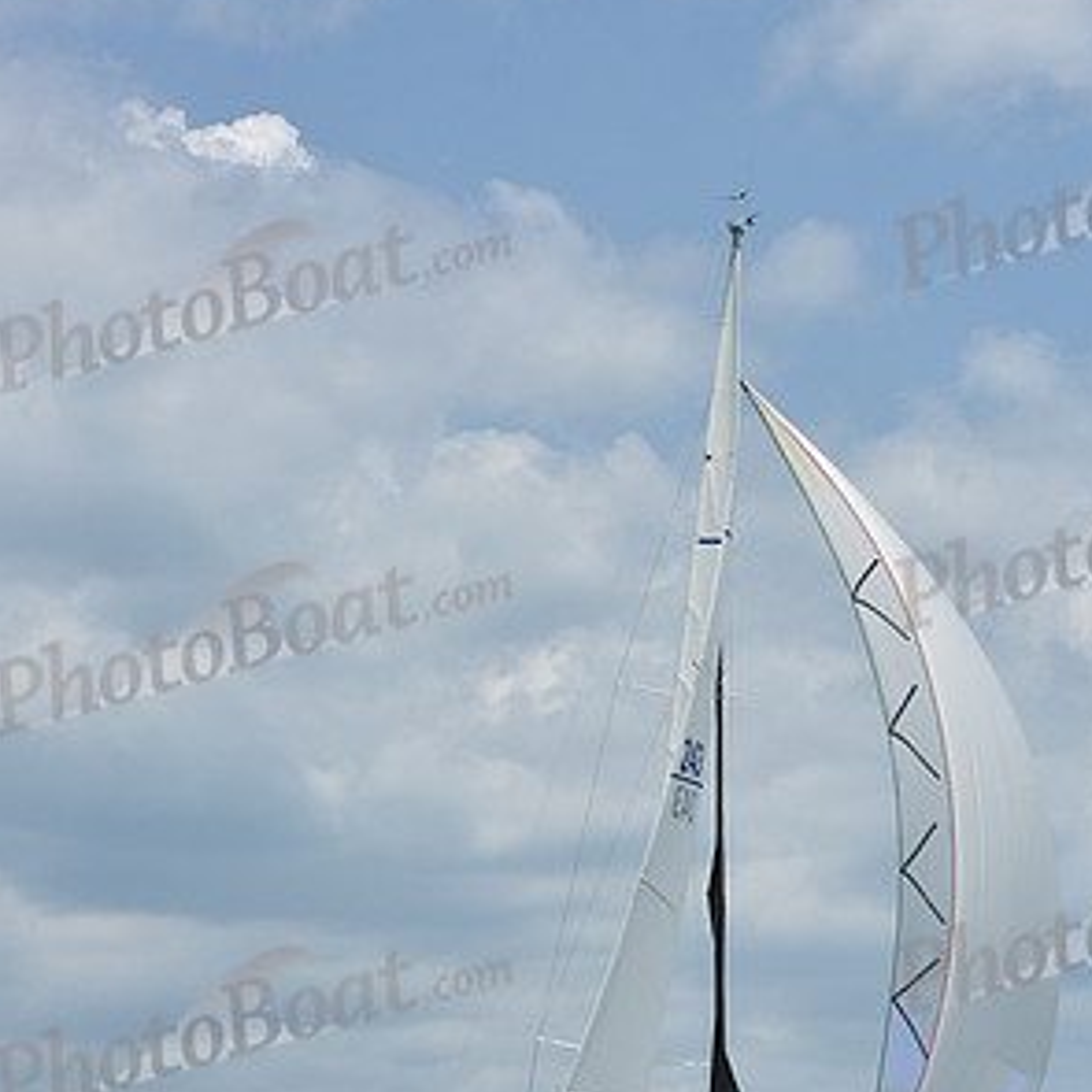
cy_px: 781
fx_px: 4176
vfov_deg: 14.9
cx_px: 705
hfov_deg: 14.9
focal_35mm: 117
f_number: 9
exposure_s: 1/1250
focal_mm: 70
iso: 250
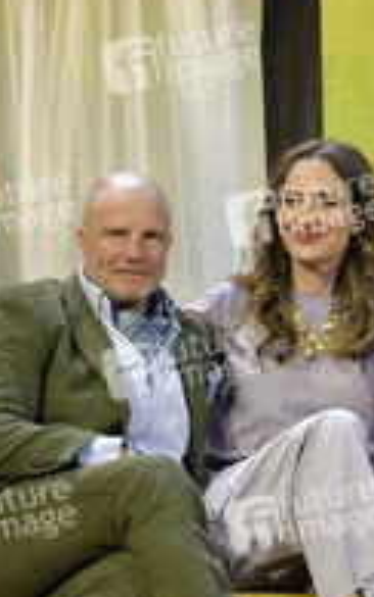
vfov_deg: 12.7
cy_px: 441
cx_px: 529
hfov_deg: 7.8
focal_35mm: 165
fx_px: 2689
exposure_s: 1/250
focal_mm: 70
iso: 3200
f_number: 7.1
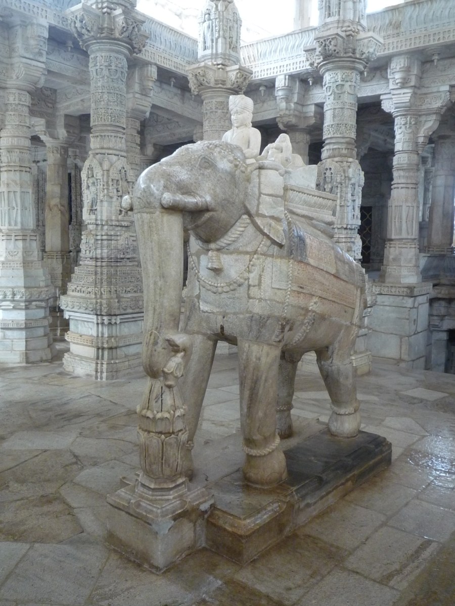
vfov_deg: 58.4
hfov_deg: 45.4
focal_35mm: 31
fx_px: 543
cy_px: 303
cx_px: 228
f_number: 2.8
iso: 250
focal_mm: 4.5
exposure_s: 1/30
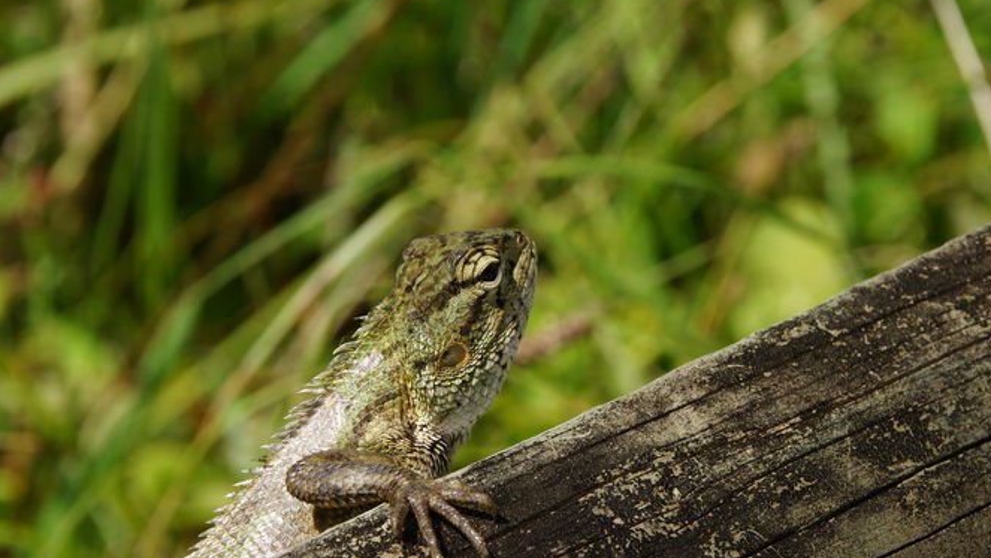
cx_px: 525
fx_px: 5879
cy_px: 357
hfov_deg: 9.6
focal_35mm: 224
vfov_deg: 5.4
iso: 200
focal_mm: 105
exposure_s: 1/250
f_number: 11
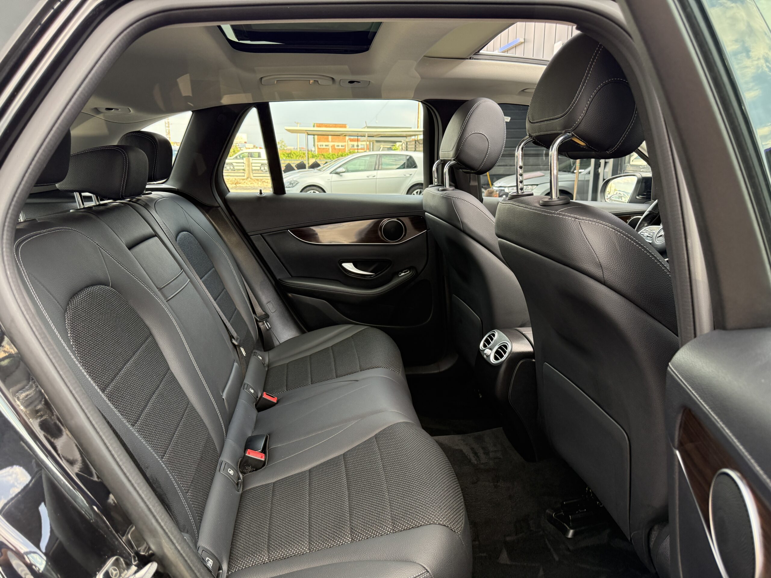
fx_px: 535
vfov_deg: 56.8
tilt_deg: -12.7
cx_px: 386
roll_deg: -0.1
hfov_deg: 71.6
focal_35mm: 24
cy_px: 289
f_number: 1.78
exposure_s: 1/206
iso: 200
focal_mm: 6.76
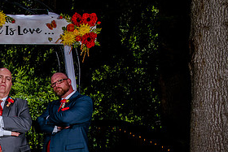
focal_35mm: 67
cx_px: 2
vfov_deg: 20.0
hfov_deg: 28.3
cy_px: 133
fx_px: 425
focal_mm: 31
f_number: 8
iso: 160
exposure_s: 1/400
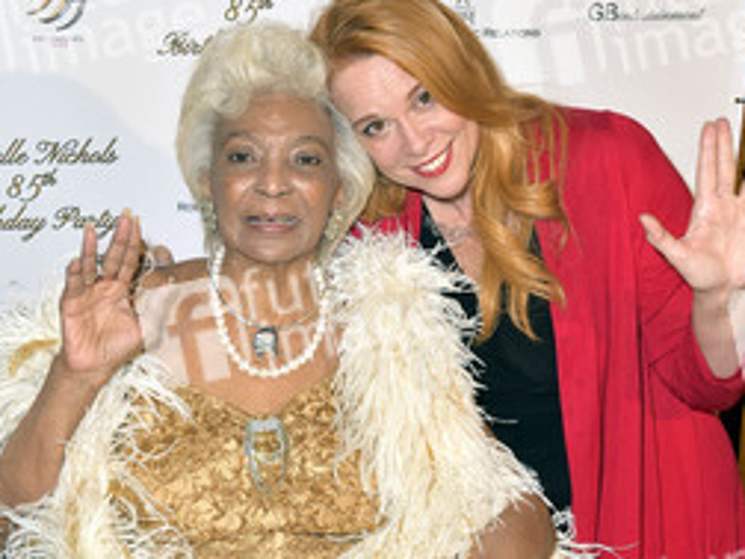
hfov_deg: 30.3
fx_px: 1377
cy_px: 467
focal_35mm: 64
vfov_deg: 22.5
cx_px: 377
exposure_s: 1/320
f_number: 6.3
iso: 400
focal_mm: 42
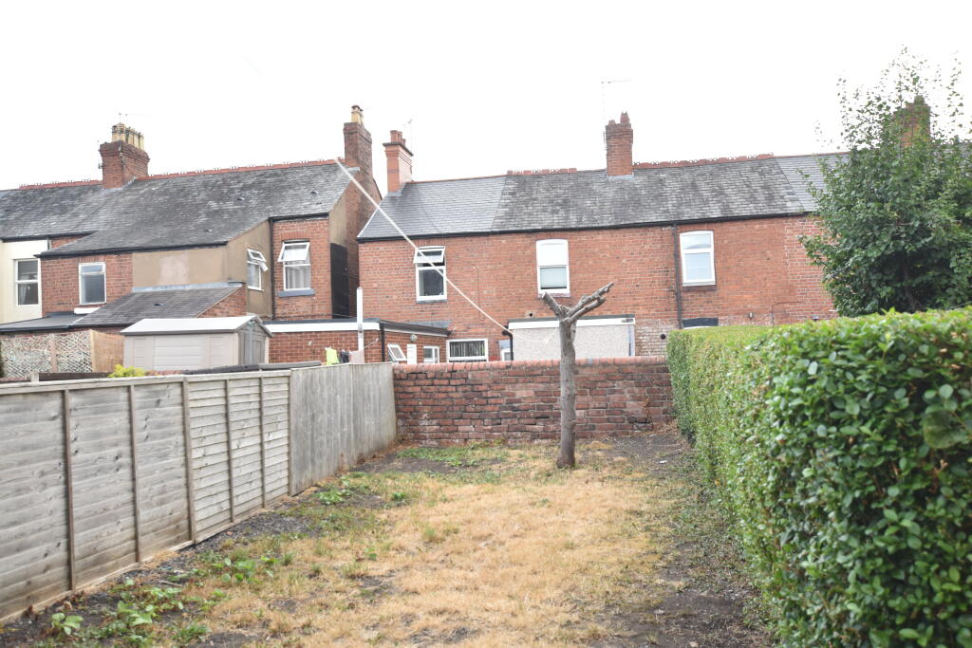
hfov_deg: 61.9
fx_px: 810
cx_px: 486
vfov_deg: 43.6
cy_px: 324
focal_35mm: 30
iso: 100
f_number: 3.5
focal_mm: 20
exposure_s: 1/125
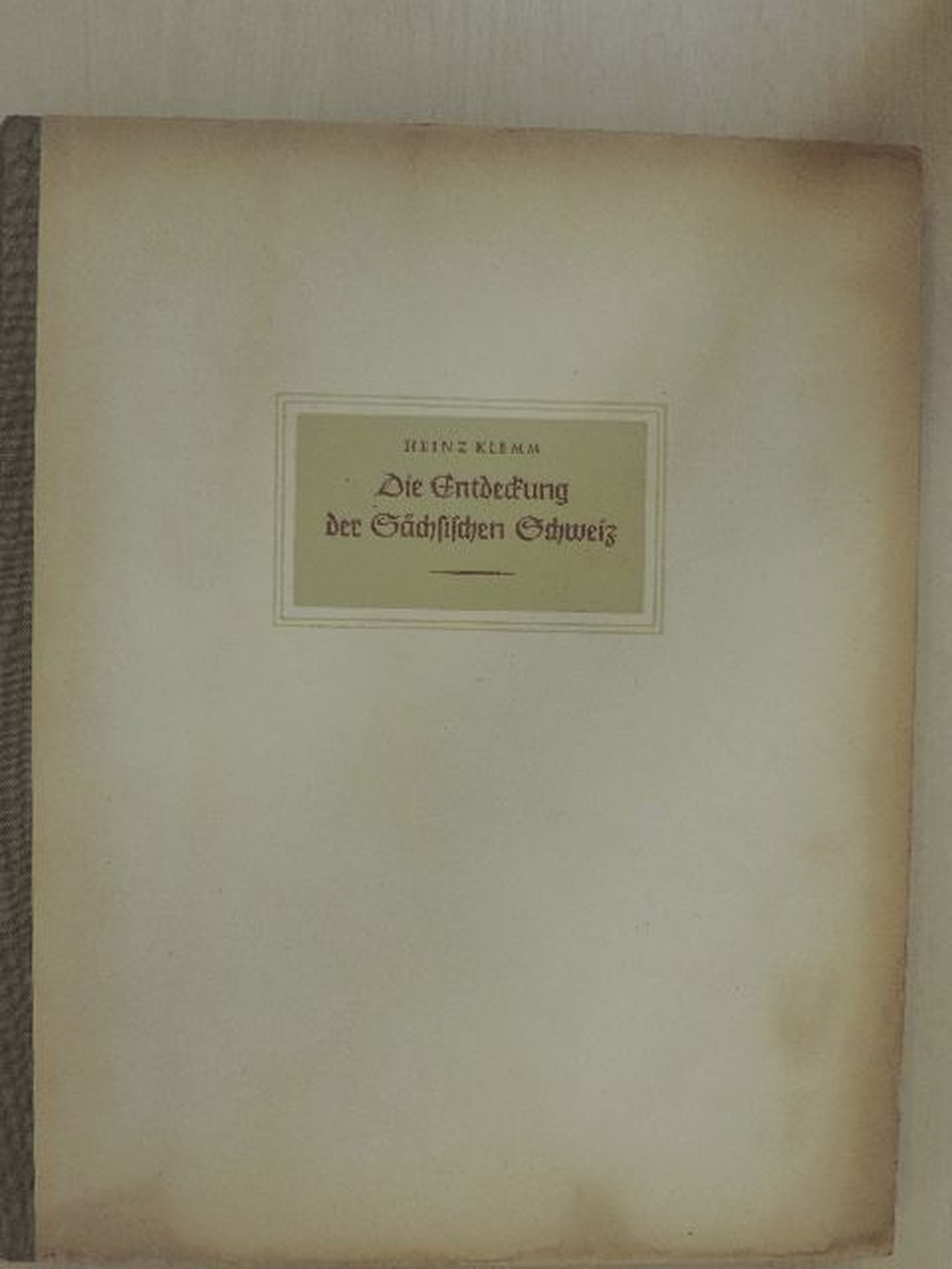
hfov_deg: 36.0
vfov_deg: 46.8
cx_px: 476
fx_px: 1467
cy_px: 634
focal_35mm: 40
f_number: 4.7
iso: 400
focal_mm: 7.1
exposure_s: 1/20
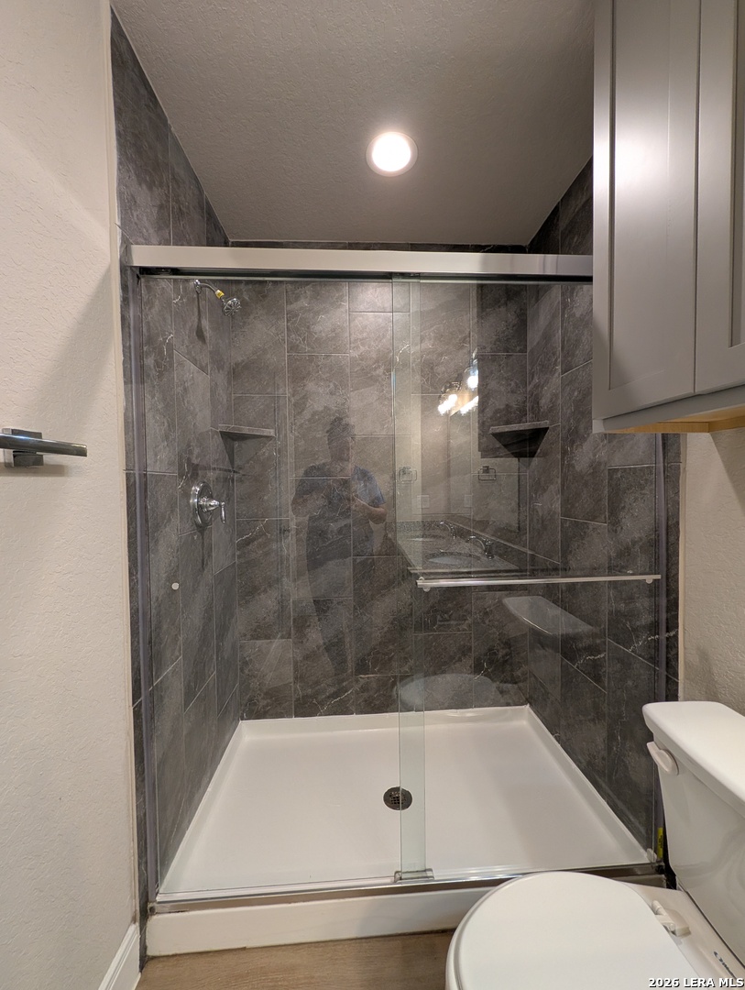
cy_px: 495
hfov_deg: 94.6
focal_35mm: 12
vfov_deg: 110.5
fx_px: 344
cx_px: 372
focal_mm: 2.02
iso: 115
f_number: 1.7
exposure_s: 1/60
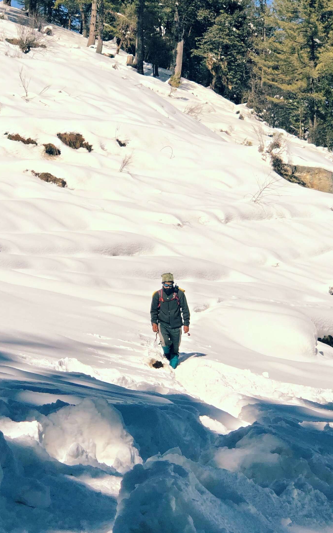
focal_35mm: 102
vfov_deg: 20.4
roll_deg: +1.9
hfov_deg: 12.8
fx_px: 1481
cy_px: 266
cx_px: 125
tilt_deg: +4.0
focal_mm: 6
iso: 16
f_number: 2.4
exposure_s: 1/2288
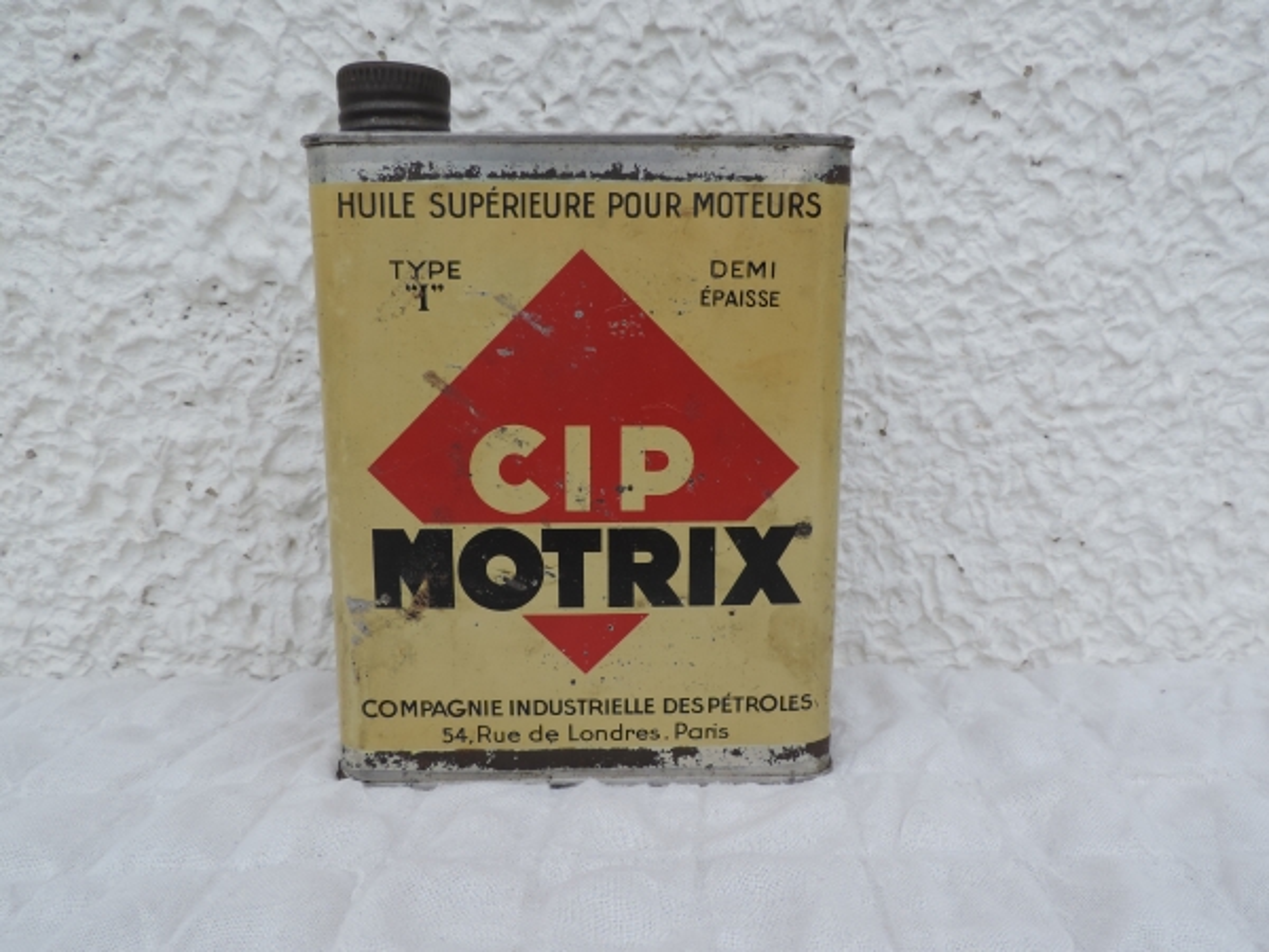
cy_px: 476
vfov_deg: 49.7
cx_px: 634
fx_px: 1026
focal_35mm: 28
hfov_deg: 63.4
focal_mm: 4.9
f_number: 3.1
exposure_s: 1/125
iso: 80
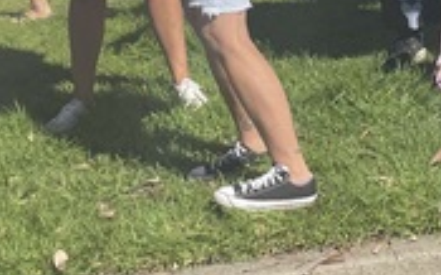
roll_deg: +5.6
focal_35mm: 109
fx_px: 1309
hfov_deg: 18.6
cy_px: -177
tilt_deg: -3.6
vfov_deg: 11.3
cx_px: 441
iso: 32
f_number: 1.6
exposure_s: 1/3509
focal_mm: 4.2
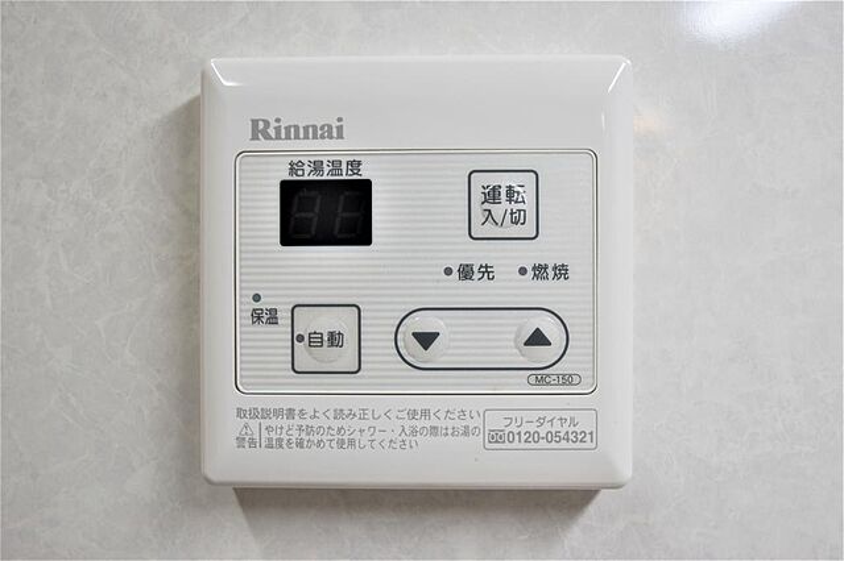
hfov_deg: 53.2
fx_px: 844
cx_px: 422
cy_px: 280
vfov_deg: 36.8
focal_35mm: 36
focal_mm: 24
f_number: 5
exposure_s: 1/40
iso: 100
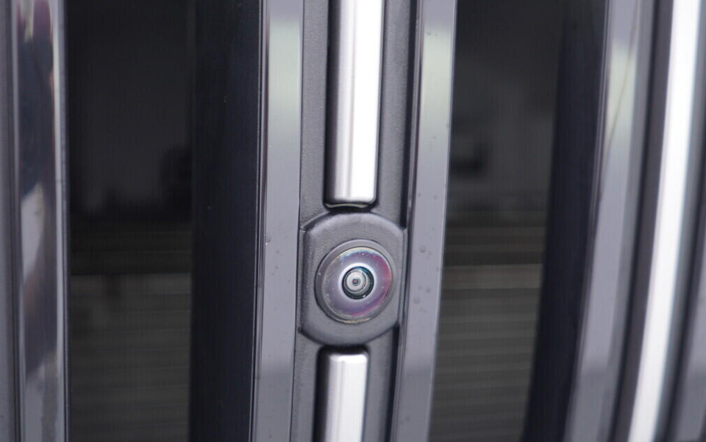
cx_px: 335
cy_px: 253
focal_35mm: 52
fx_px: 1001
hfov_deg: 38.9
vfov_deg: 24.8
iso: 160
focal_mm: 24
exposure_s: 1/40
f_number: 2.8
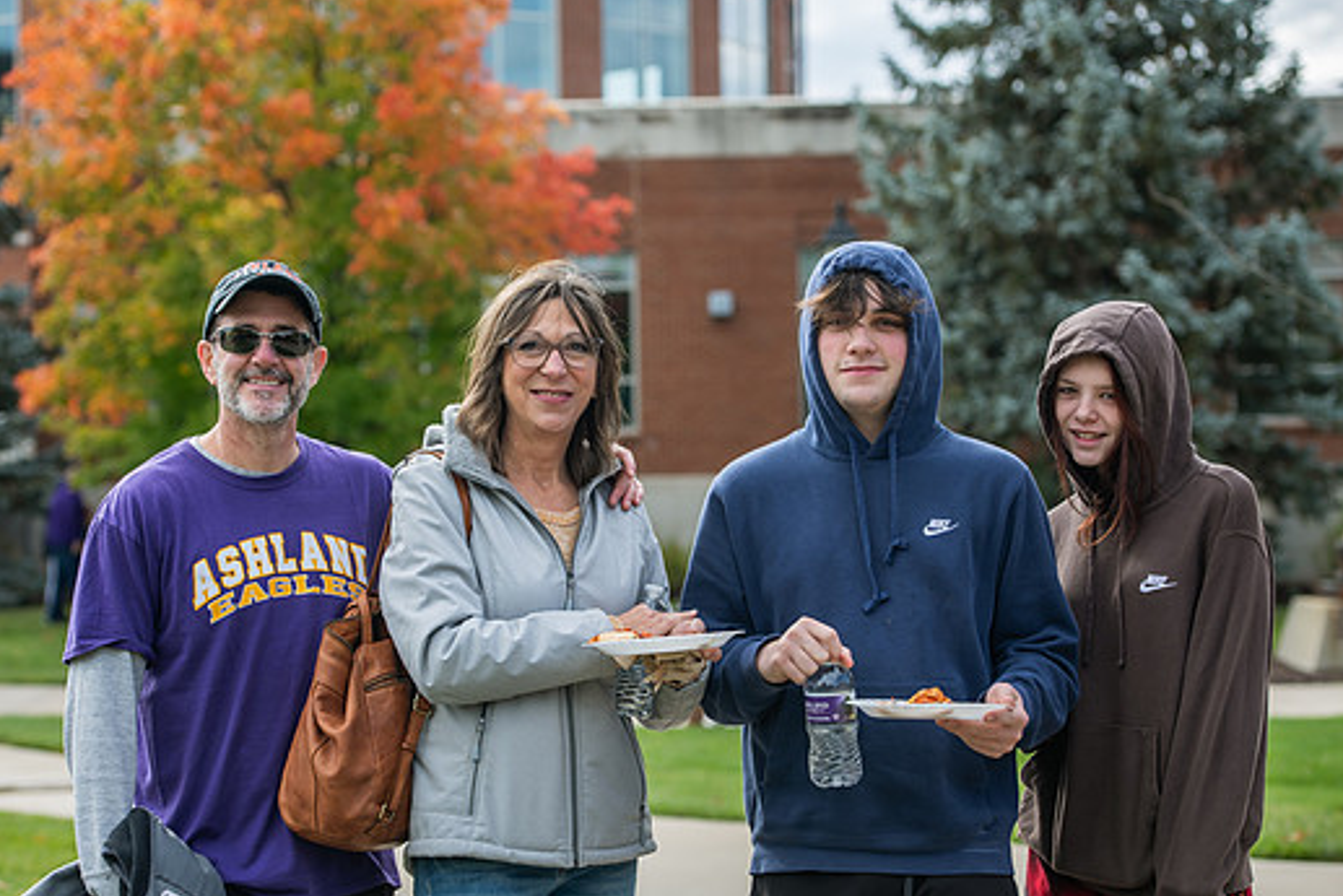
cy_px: 487
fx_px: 3433
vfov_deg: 14.9
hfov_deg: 22.1
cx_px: 605
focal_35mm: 92
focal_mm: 82
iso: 100
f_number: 4
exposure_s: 1/320
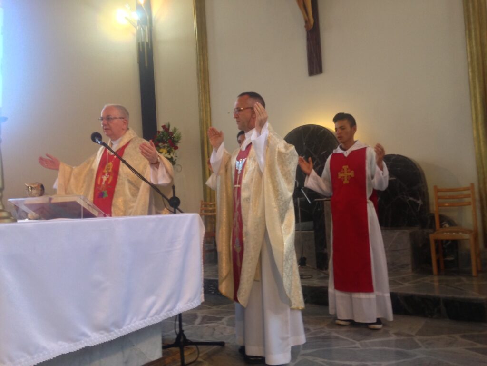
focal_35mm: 33
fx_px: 464
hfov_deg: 55.4
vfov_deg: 42.9
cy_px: 183
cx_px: 244
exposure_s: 1/20
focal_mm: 4.13
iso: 100
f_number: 2.4
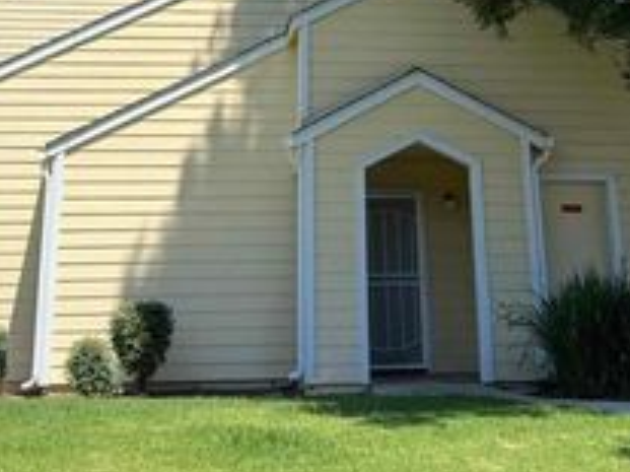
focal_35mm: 58
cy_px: -8
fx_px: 1055
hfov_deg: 33.2
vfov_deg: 24.0
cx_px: 320
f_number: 1.78
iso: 80
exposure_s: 1/3759
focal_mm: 6.76
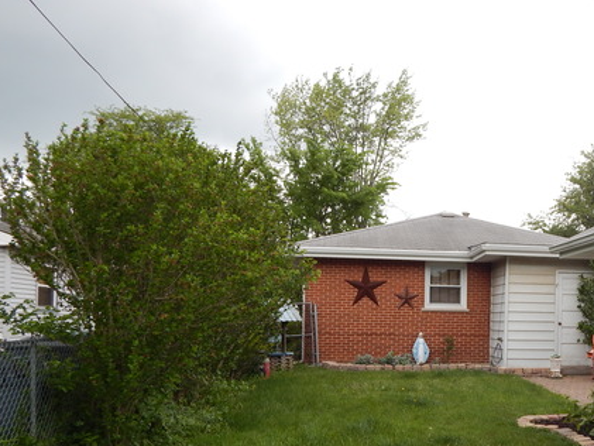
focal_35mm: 38
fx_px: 652
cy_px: 323
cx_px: 436
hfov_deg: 47.4
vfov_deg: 37.0
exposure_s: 1/320
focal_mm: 4.5
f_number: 3.1
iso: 125
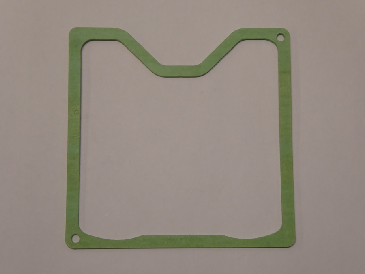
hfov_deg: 24.7
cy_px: 137
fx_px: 833
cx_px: 182
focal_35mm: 79
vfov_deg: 18.7
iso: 320
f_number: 4.6
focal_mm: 13.2
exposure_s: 1/60
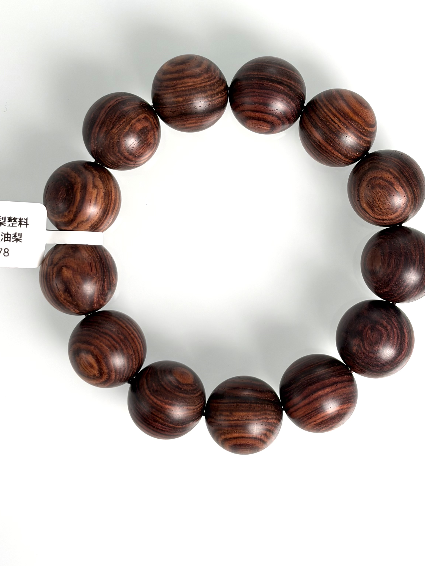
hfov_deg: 21.6
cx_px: 232
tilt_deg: -89.1
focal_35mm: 68
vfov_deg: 28.5
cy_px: 246
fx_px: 1113
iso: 40
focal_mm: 5.96
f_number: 1.6
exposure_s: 1/397
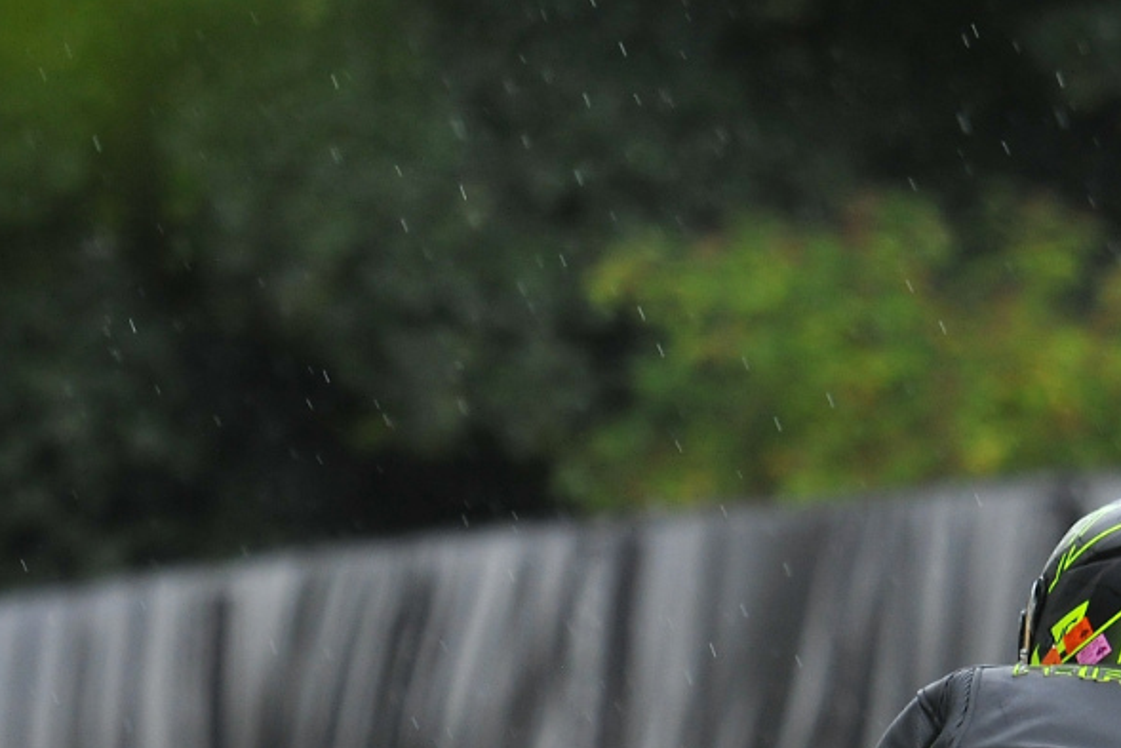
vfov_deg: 1.4
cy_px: 806
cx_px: 499
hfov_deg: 2.0
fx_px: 31705
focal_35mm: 1018
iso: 450
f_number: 5.6
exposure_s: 1/500
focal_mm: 300
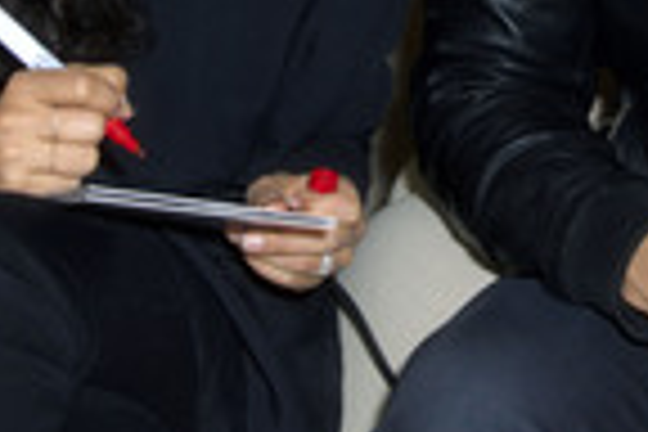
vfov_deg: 12.4
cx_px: 504
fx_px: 1908
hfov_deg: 19.1
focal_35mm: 106
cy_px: -194
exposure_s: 1/100
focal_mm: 34
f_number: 5.6
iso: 800
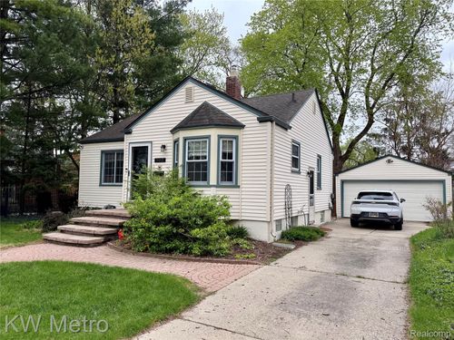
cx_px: 227
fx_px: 315
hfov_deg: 71.6
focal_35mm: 24
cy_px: 170
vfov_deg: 56.8
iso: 80
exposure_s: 1/805
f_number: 1.78
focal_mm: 6.76
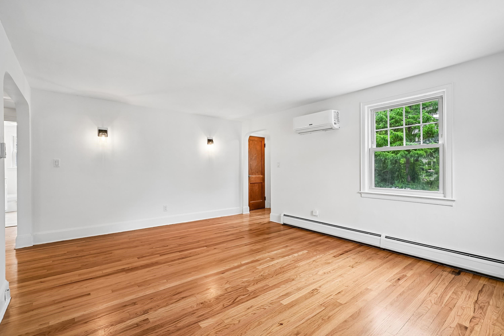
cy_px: 168
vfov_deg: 73.7
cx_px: 252
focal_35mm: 16
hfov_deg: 96.7
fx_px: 224
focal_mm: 16
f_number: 8
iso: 400
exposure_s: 1/40
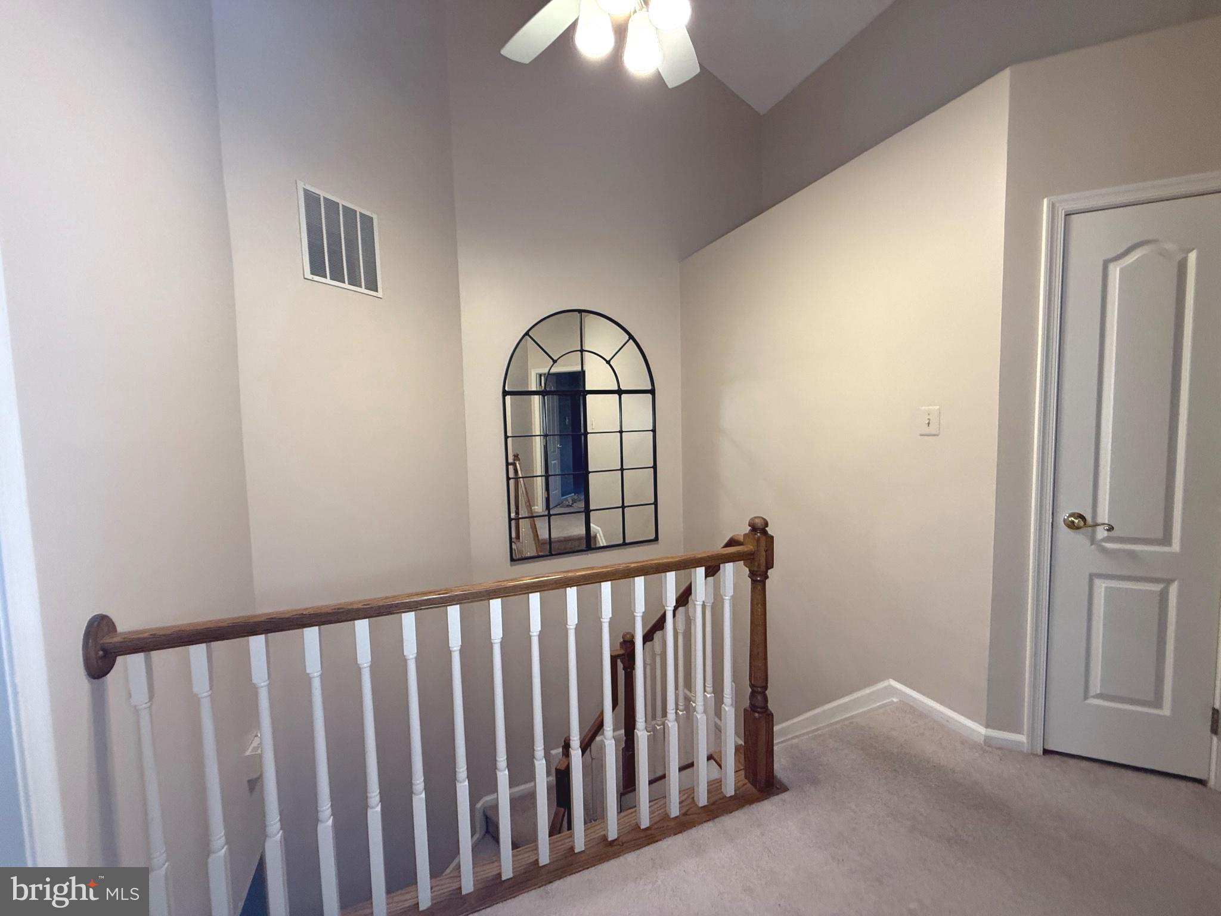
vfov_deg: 85.7
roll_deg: +0.4
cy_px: 458
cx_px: 610
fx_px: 494
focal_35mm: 14
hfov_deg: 102.1
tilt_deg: -3.8
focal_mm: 2.22
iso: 250
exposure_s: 1/60
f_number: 2.2
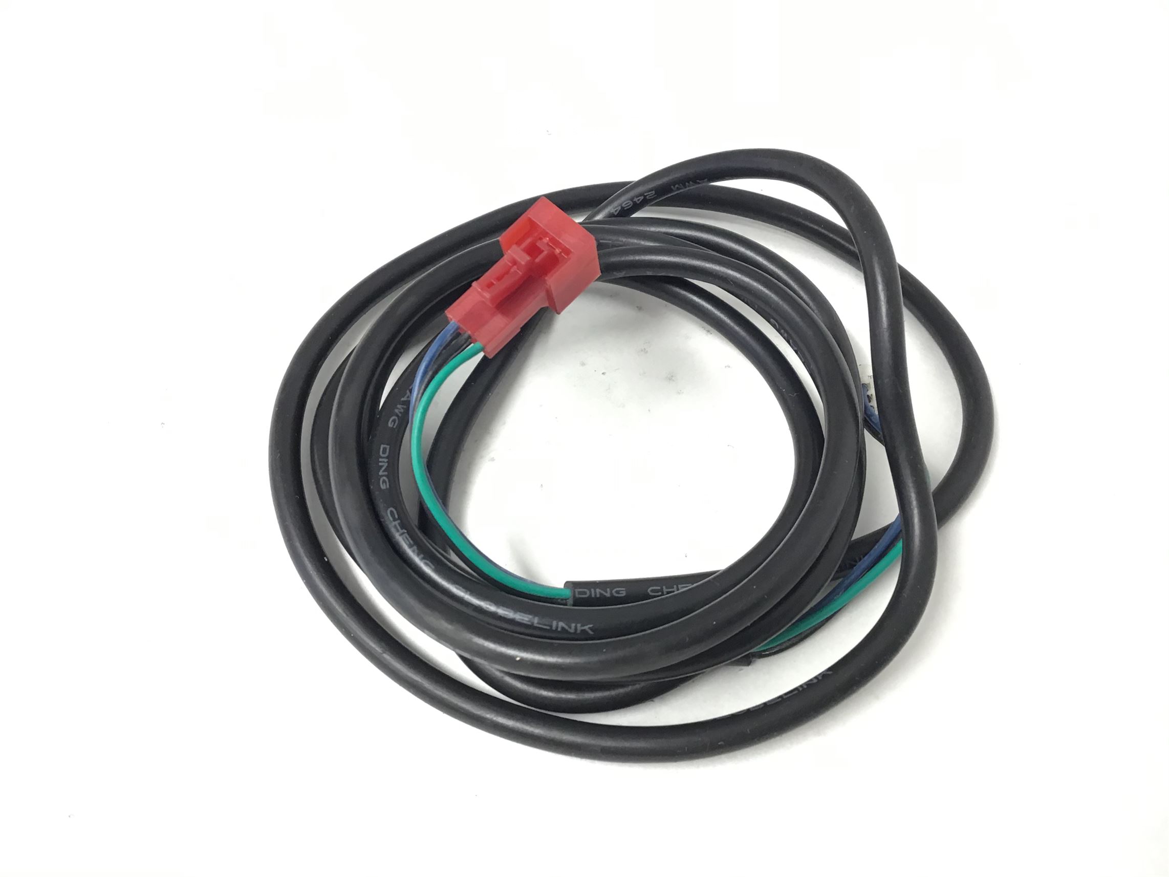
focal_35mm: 31
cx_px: 584
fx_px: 1047
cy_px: 438
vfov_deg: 45.4
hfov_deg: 58.4
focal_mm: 3.3
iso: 64
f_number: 2.4
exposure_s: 1/30
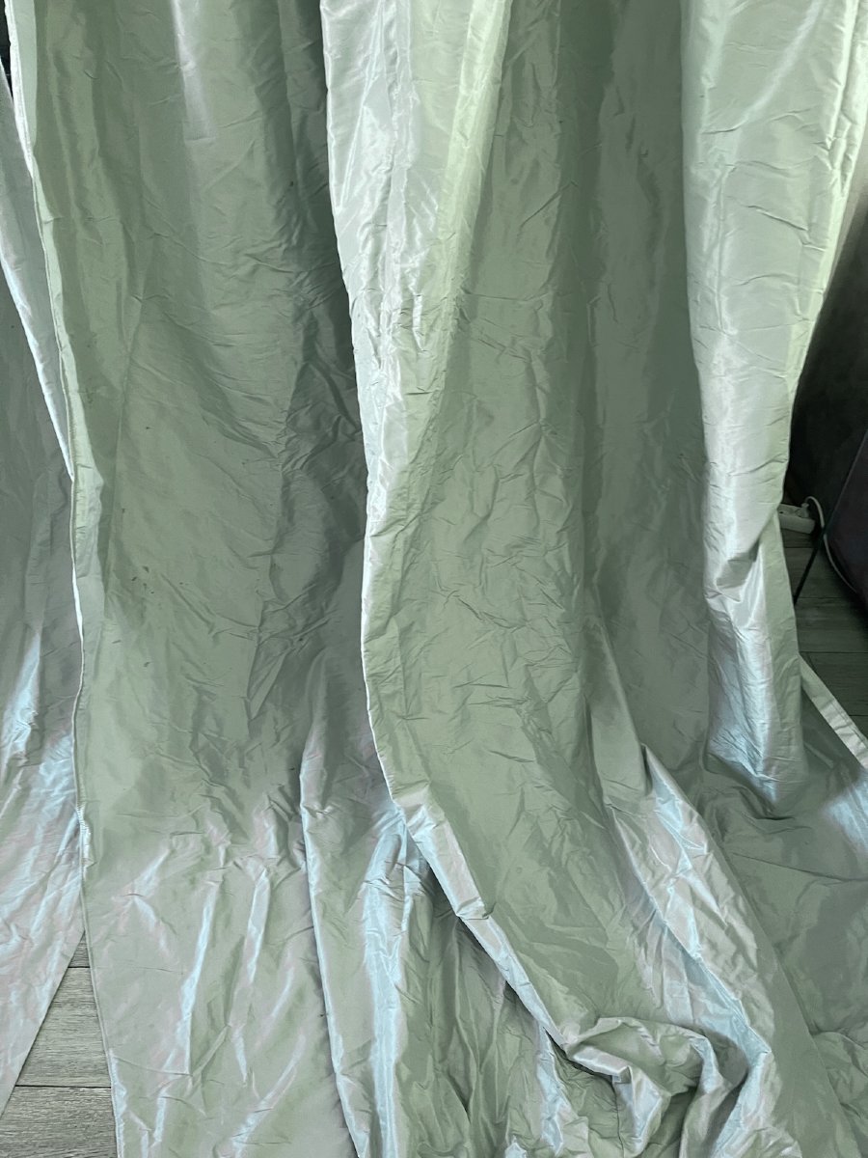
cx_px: 434
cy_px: 579
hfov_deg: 54.9
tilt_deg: -42.8
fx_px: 836
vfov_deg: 69.4
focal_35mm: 25
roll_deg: +0.2
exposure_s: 1/60
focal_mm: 5.1
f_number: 1.6
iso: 250
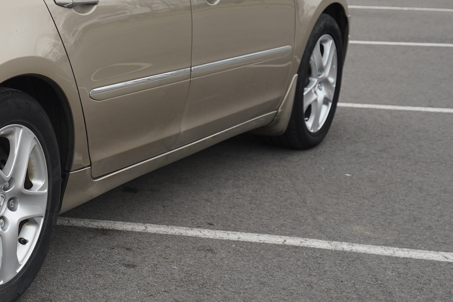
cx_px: -132
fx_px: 1158
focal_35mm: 92
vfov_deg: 14.8
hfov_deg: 20.3
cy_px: 73
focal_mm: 35
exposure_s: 1/1600
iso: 640
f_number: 4
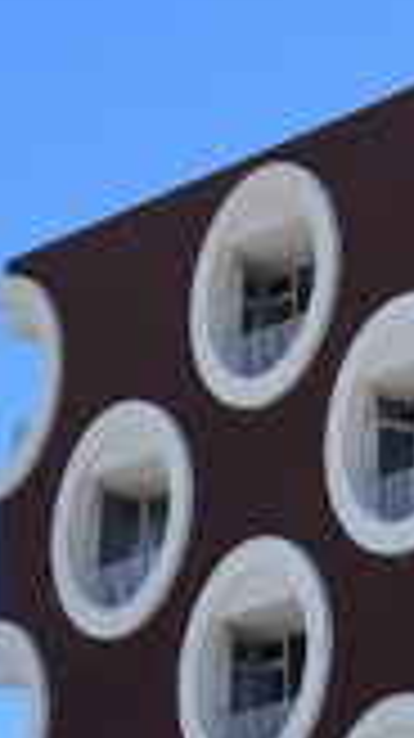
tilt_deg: +15.7
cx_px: 824
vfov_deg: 10.5
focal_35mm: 205
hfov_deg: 5.8
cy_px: 423
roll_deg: +0.9
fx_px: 4009
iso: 32
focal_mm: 9
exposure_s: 1/479
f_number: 2.8
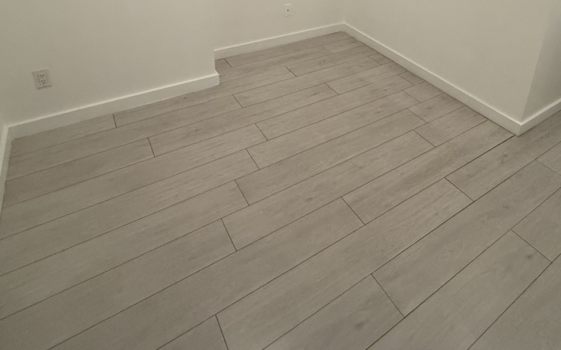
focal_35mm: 25
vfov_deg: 43.1
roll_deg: -2.9
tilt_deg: -20.1
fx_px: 382
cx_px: 328
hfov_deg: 72.0
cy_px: 9
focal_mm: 2.22
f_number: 2.2
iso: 500
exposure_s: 1/60
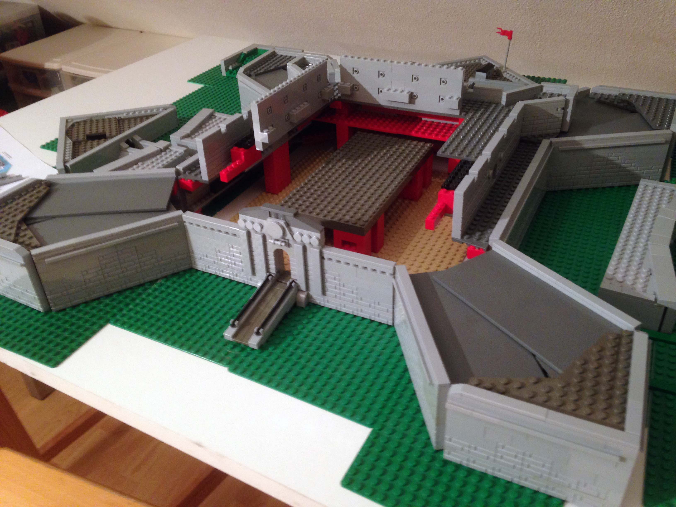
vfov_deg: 42.9
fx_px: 644
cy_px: 254
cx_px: 338
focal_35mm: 33
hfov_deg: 55.4
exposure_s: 1/20
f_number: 2.4
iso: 200
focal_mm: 4.12
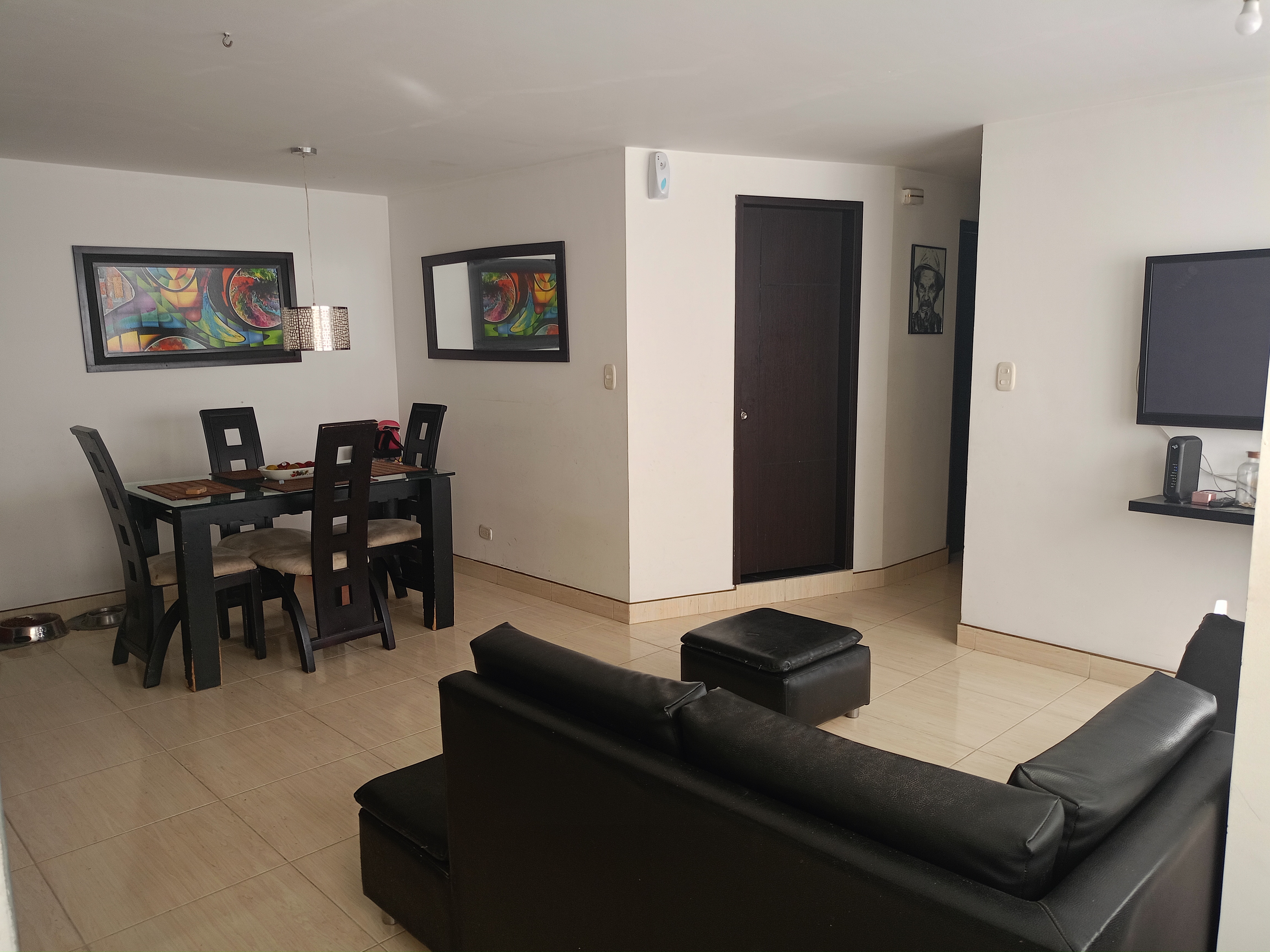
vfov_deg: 49.7
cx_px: 635
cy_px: 476
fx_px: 1027
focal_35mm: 28
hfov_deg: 63.4
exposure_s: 1/50
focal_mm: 4.7
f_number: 1.79
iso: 185
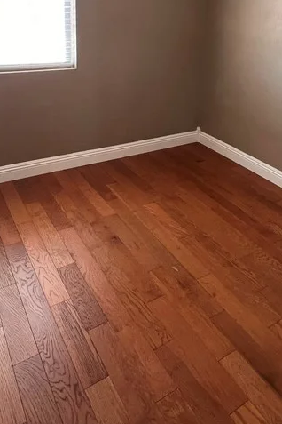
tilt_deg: -15.6
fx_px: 341
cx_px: 188
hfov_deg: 44.3
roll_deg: -4.0
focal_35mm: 29
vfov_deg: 60.2
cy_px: 107
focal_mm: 1.57
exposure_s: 1/60
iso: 200
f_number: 1.8
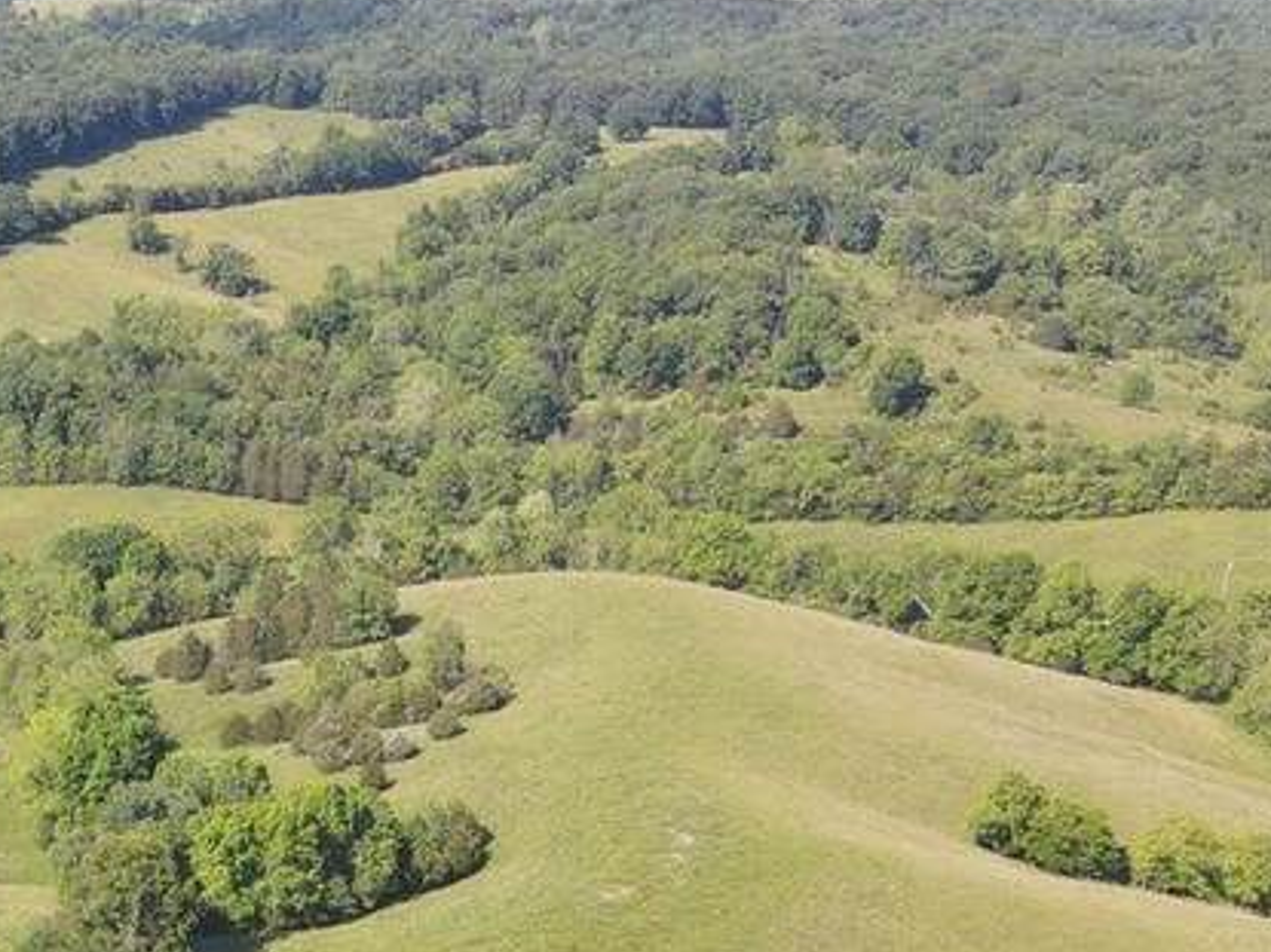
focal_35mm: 74
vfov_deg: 18.4
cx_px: -89
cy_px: 1273
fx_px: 2716
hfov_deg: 24.7
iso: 100
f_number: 2.8
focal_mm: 4.5
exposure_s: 1/20
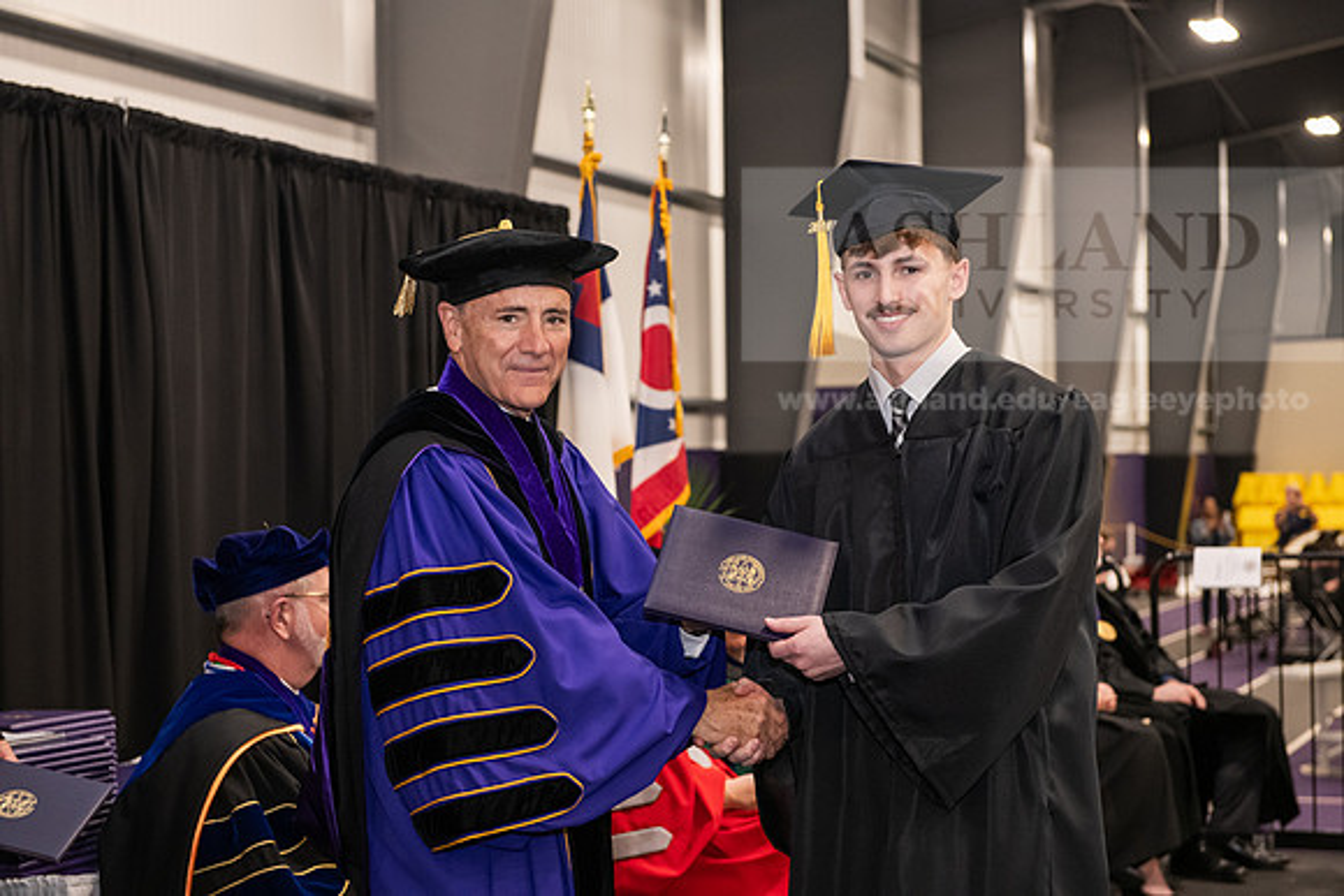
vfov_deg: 19.5
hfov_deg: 28.8
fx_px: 2614
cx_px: 672
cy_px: 448
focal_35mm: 70
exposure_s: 1/125
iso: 2500
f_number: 5
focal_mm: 70
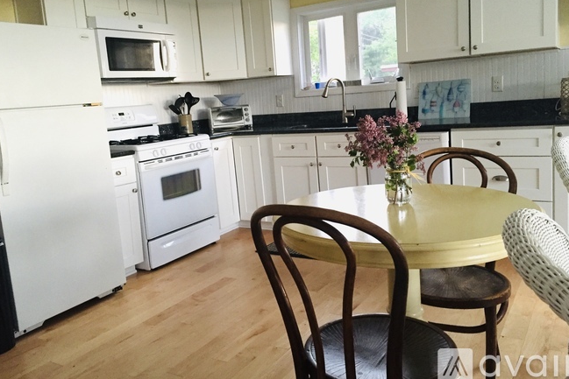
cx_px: 287
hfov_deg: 60.3
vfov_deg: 42.3
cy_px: 165
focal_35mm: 31
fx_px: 490
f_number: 2.2
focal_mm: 4.15
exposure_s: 1/30
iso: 160
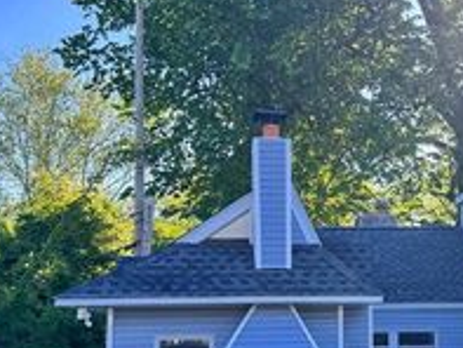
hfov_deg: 30.9
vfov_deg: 23.8
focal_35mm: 61
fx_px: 816
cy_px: 257
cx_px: 367
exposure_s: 1/1059
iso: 80
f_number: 1.78
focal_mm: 6.76
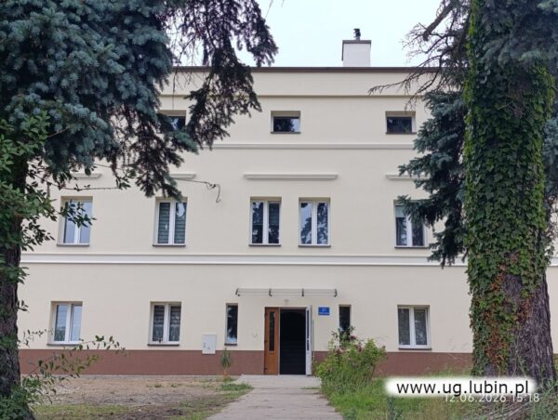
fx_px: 743
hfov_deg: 41.2
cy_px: 210
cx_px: 279
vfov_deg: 31.6
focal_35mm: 46
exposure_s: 1/263
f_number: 1.6
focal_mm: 6.14
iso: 50
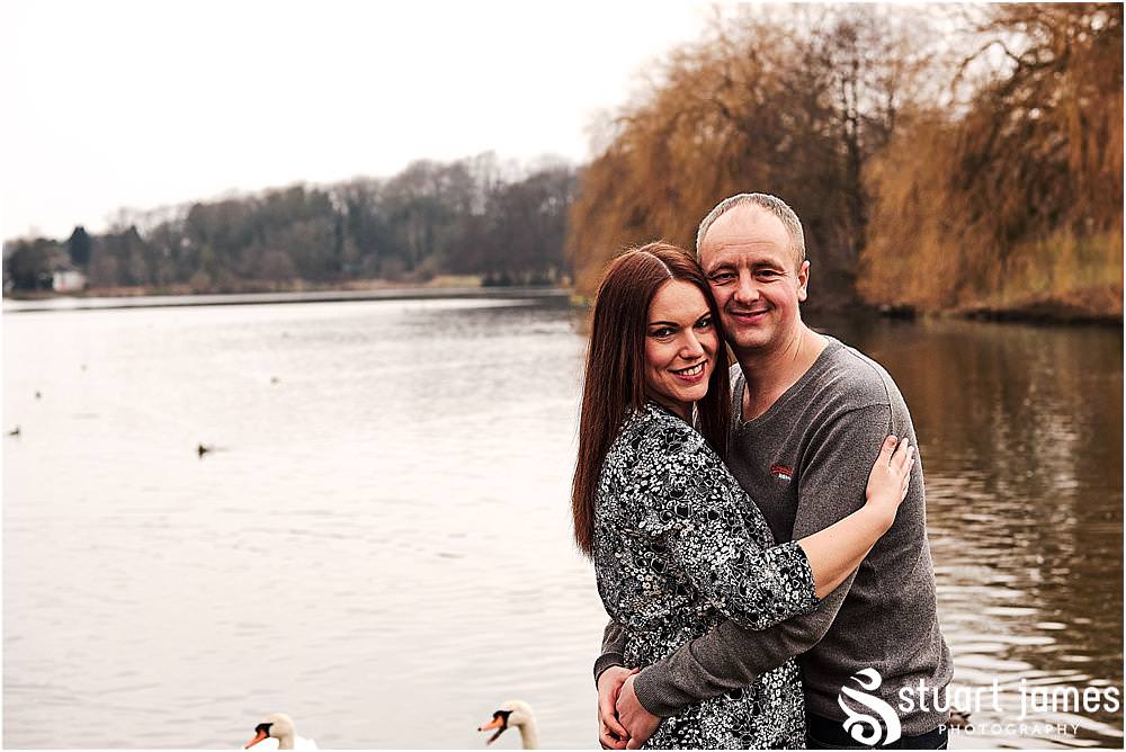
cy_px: 376
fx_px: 2347
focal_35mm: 75
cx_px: 563
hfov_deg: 27.0
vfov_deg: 18.2
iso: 640
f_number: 4
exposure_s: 1/800
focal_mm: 50
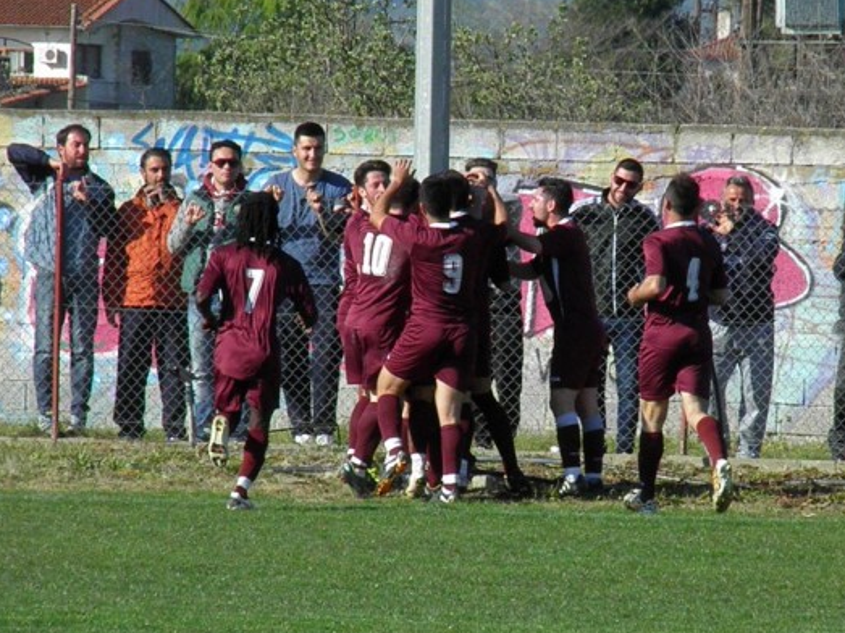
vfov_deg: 2.3
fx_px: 16010
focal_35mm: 656
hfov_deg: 3.0
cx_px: 446
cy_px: 283
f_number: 7.5
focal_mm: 93.4
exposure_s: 1/1600
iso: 500
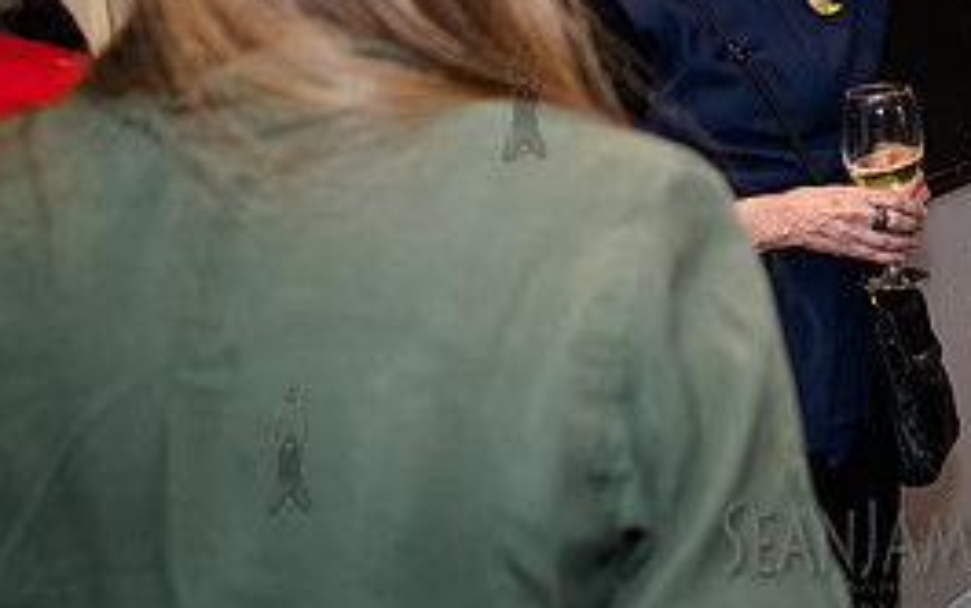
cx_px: 993
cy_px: -81
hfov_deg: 25.1
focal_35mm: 78
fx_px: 2065
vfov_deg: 16.2
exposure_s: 1/200
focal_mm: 35
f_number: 5
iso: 6400
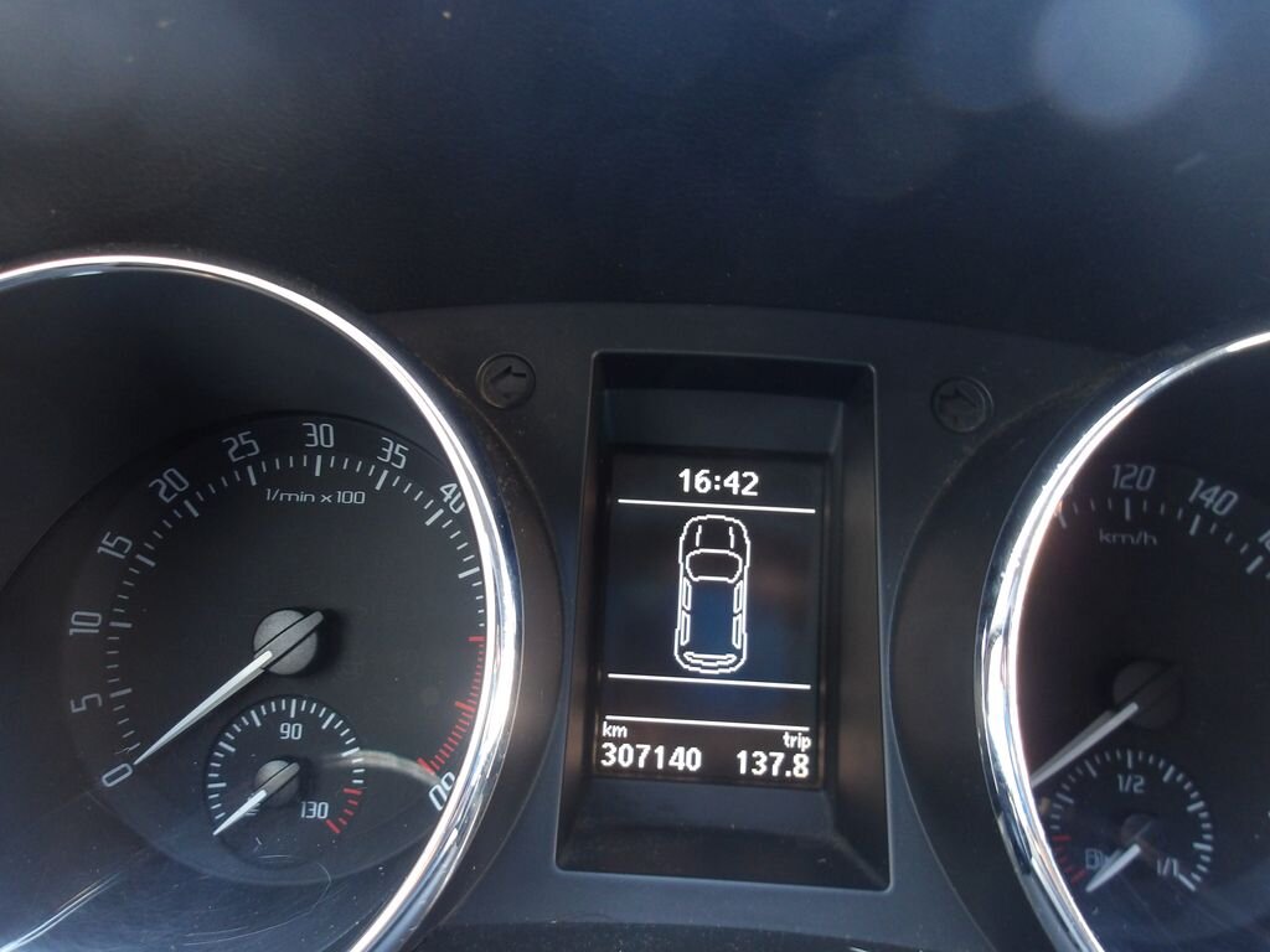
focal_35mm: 27
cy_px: 476
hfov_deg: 65.3
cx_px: 635
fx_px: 991
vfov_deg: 51.4
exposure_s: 1/15
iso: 235
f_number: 3
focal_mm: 4.9
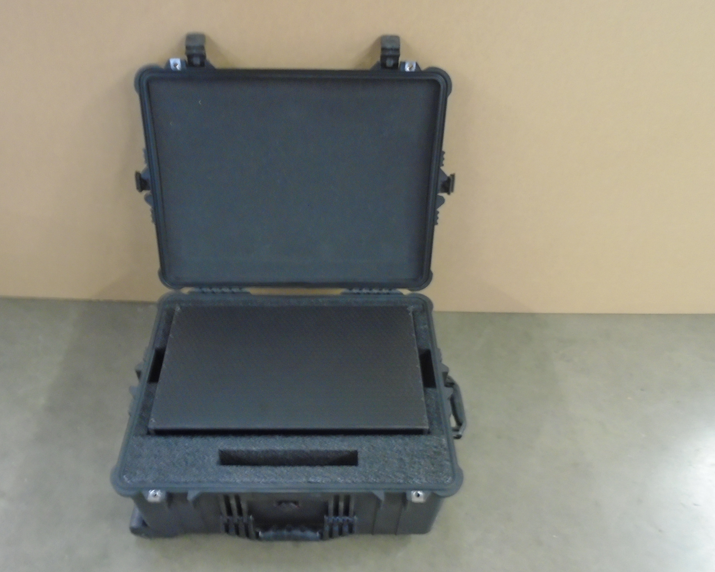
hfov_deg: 62.1
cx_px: 323
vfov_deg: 51.5
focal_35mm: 28
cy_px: 285
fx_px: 592
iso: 400
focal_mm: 4.6
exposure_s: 1/6
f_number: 3.2
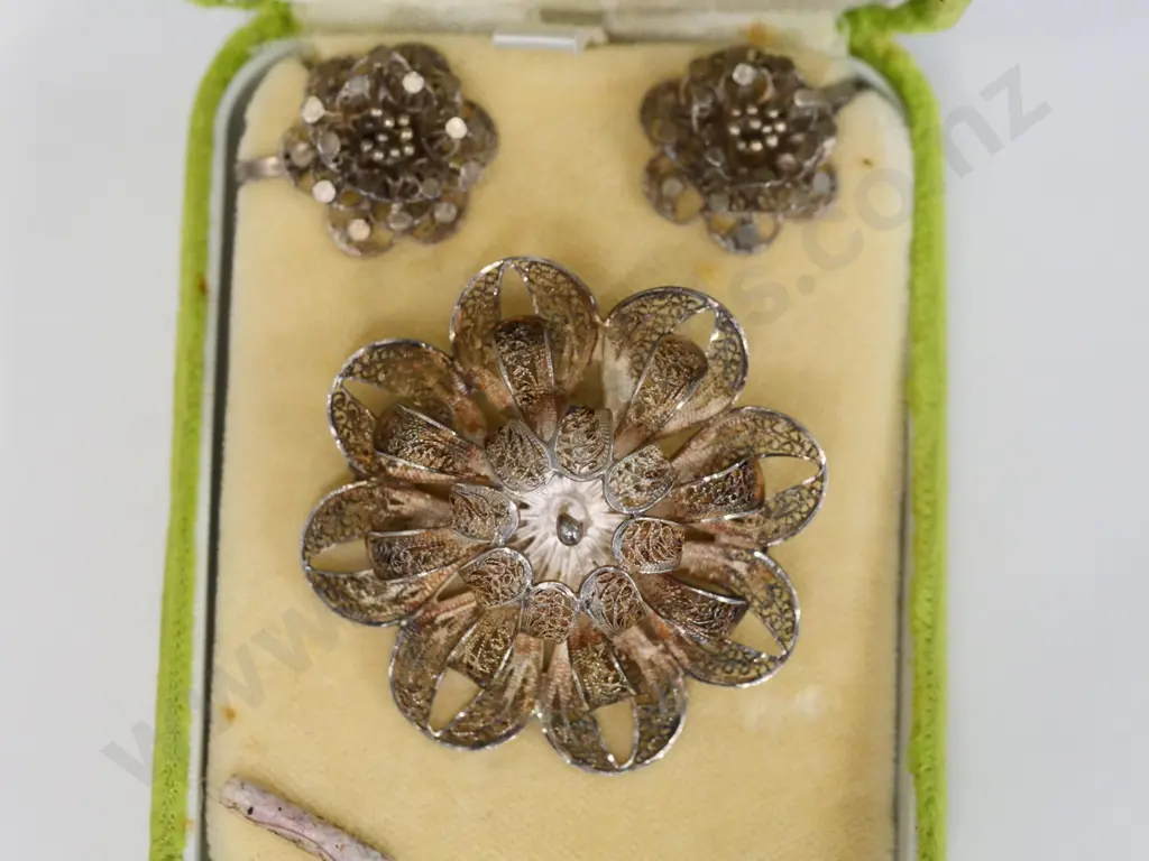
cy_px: 430
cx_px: 574
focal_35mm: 120
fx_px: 3983
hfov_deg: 16.4
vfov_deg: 12.3
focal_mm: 60
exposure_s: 1/80
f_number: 5.6
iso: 3200
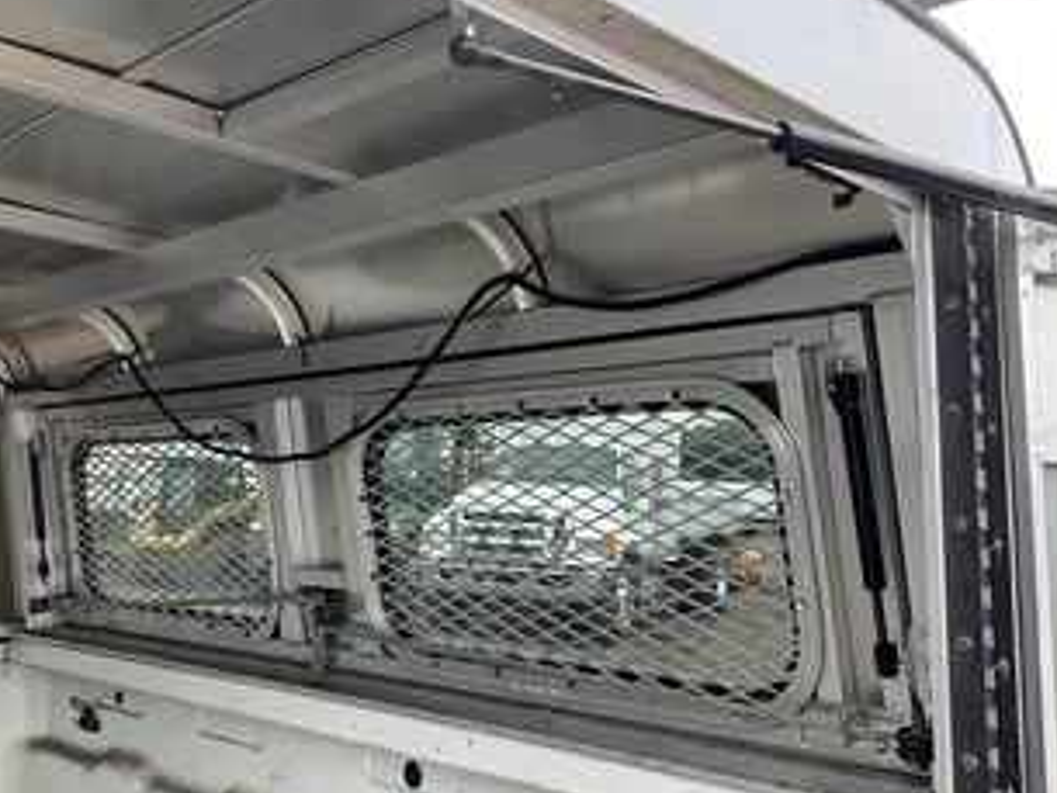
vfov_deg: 37.7
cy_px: 353
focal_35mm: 38
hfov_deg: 48.6
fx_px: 1161
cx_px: 412
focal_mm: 3
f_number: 1.8
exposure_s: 1/213
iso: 25
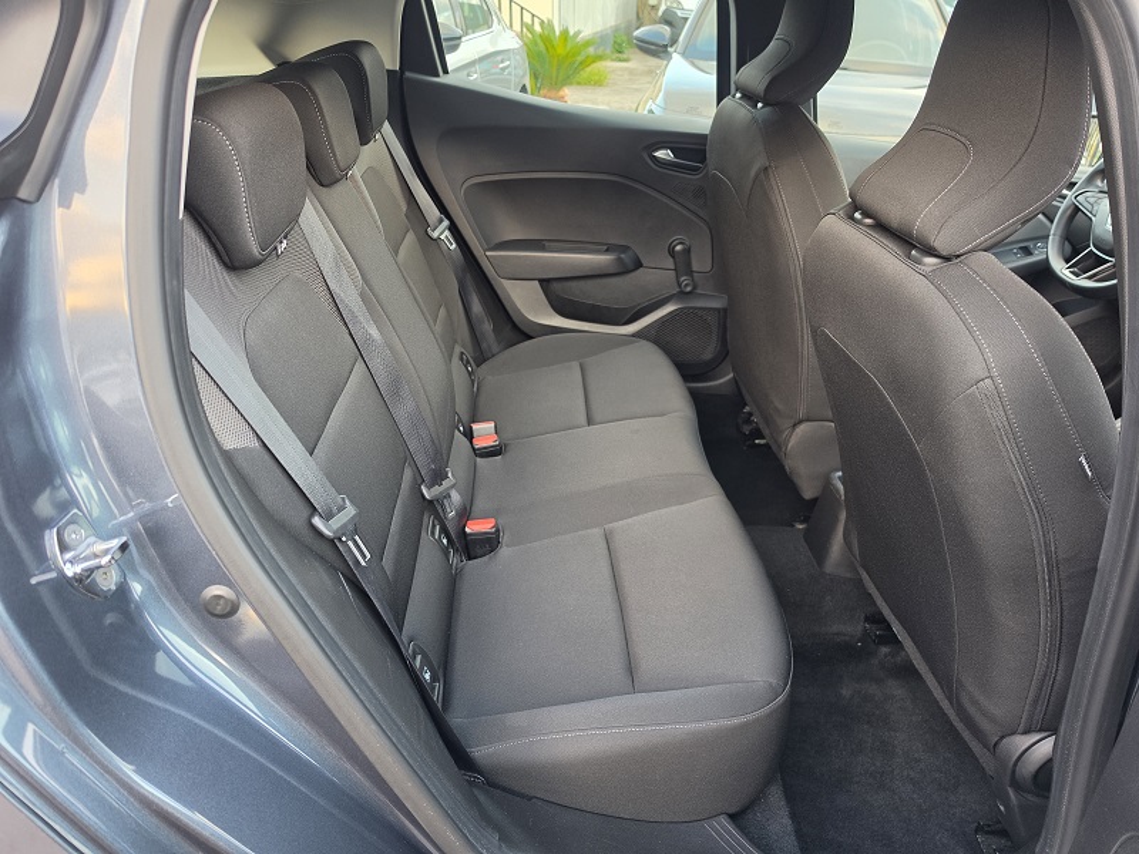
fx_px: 757
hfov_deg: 73.9
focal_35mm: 23
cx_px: 570
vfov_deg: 58.9
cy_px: 427
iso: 100
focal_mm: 6.5
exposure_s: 1/100
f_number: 1.4
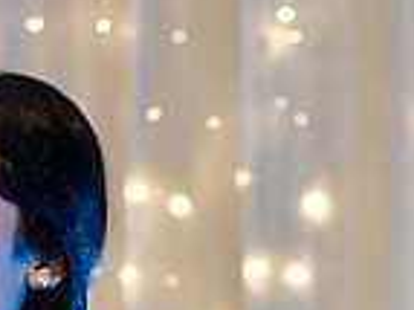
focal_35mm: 589
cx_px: -10
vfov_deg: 2.5
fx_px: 7038
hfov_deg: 3.4
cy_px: 629
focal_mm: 130
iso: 400
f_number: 4.5
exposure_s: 1/80
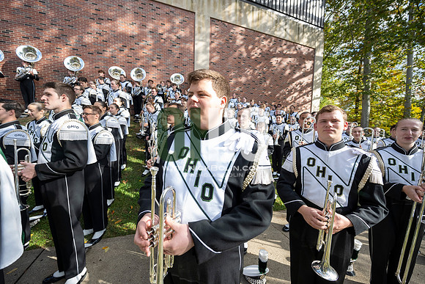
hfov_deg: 104.2
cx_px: 212
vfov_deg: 81.2
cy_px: 142
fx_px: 165
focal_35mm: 14
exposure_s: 1/500
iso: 320
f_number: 4.5
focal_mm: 14
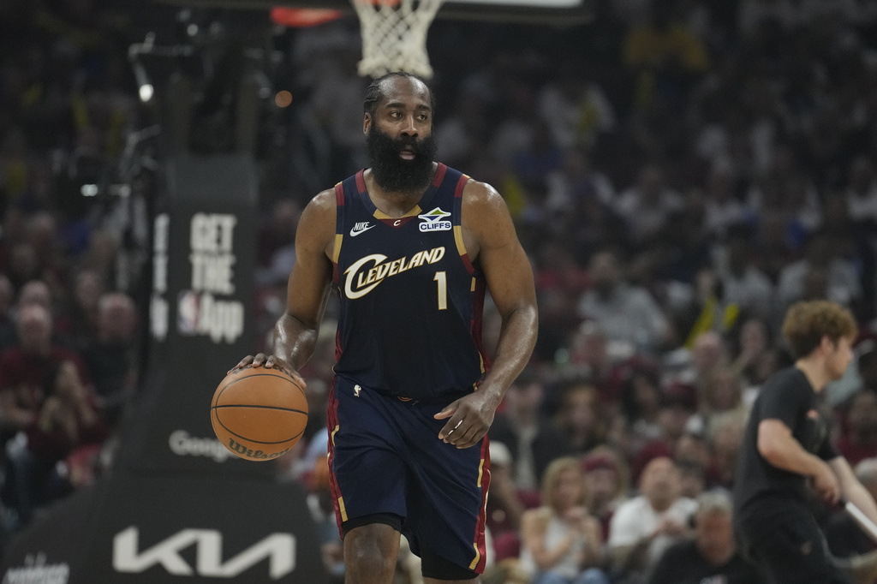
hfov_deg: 6.9
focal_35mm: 300
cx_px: 438
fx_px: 7306
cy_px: 292
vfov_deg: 4.6
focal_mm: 200
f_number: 2.8
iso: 4000
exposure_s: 1/2500
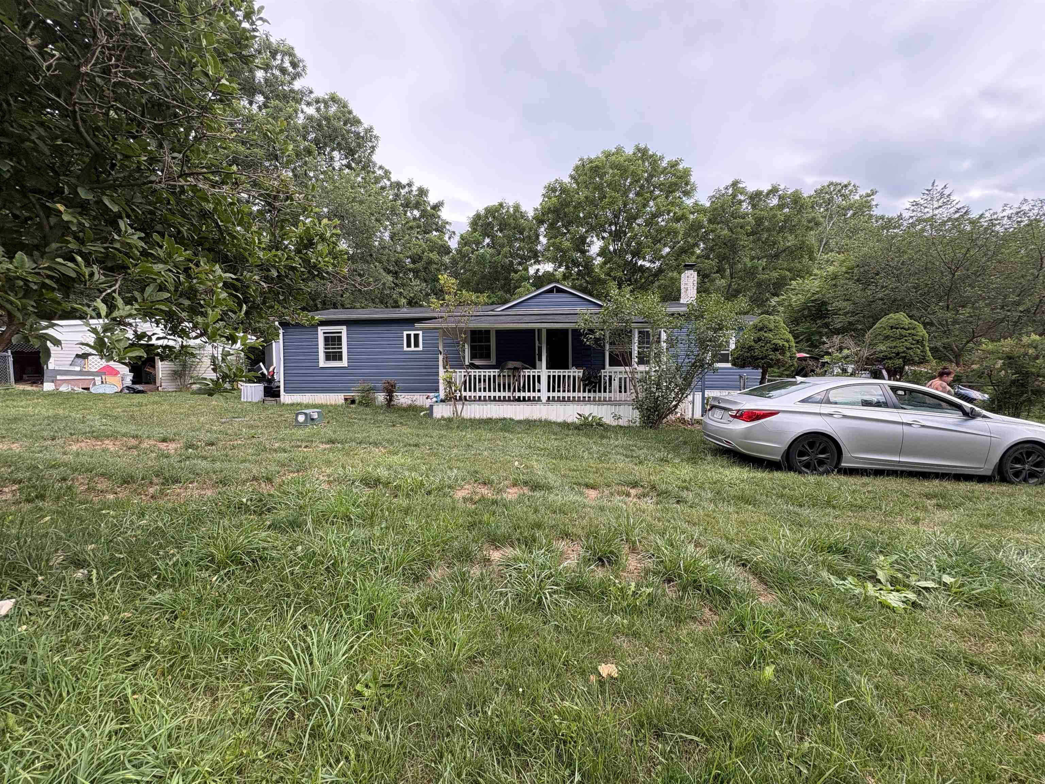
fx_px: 423
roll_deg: +0.7
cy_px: 392
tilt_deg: -3.0
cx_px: 522
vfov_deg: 85.7
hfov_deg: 102.1
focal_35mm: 14
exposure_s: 1/126
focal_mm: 2.22
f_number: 2.2
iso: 64
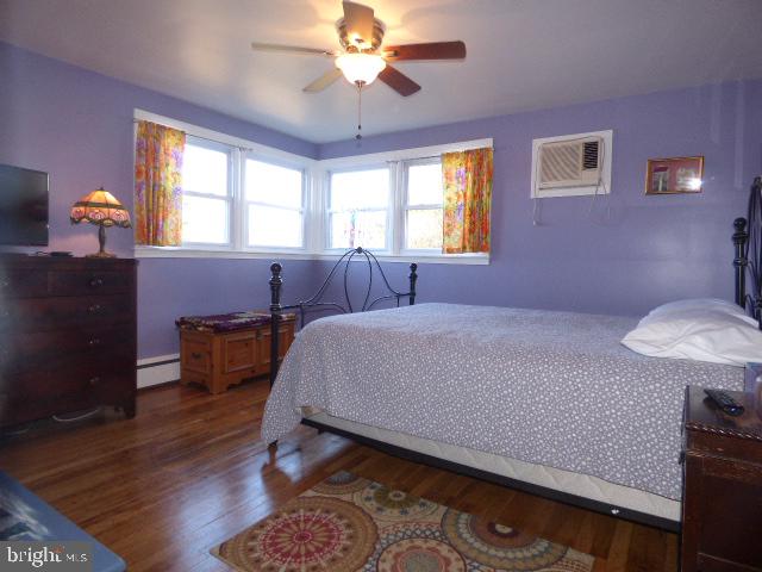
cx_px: 381
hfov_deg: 81.7
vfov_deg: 66.0
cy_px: 286
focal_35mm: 20
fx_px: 440
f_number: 2.8
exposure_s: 1/80
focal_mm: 3.58
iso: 200
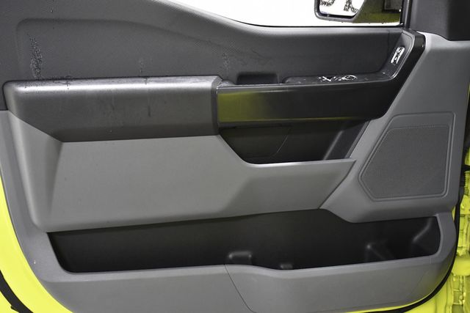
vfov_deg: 29.9
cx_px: 235
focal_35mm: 45
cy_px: 156
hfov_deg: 43.6
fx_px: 588
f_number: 4.5
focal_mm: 30
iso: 2500
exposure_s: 1/125
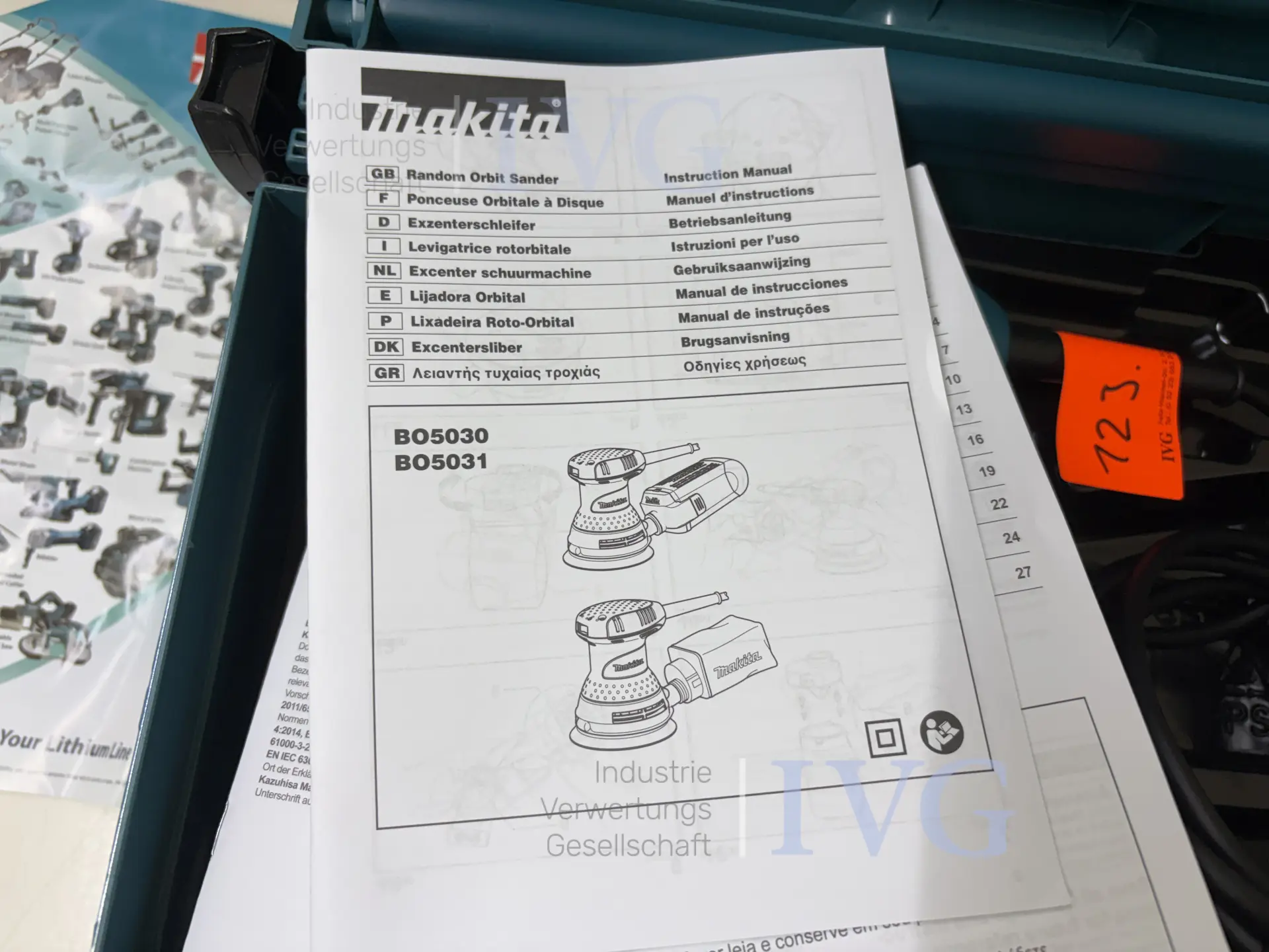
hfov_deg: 67.3
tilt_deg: -74.1
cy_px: 476
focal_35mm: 26
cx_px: 634
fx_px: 953
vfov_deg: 53.1
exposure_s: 1/100
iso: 100
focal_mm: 5.96
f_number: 1.6
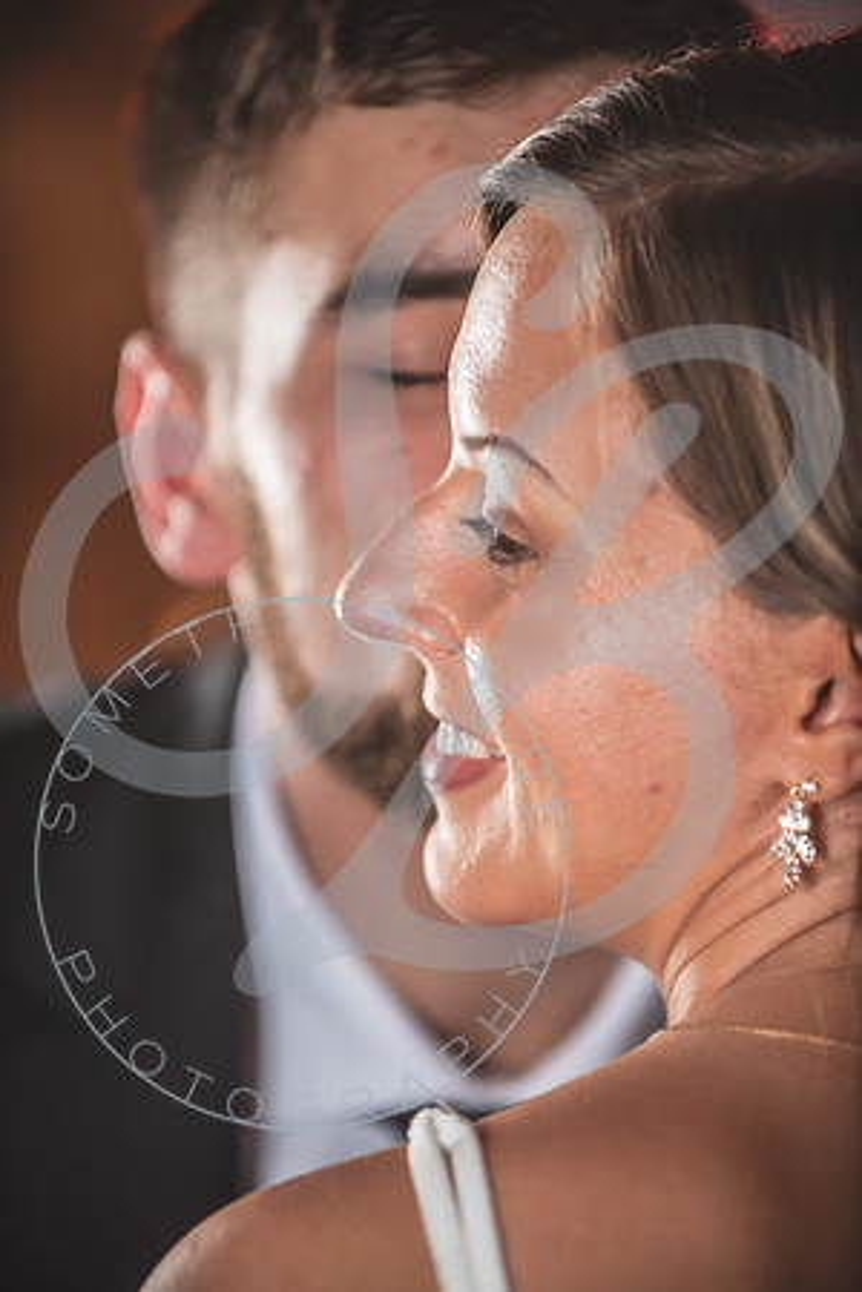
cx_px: 431
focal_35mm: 180
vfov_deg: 11.4
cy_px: 646
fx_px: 6464
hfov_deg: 7.6
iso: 100
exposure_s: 1/250
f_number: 2.8
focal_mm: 180
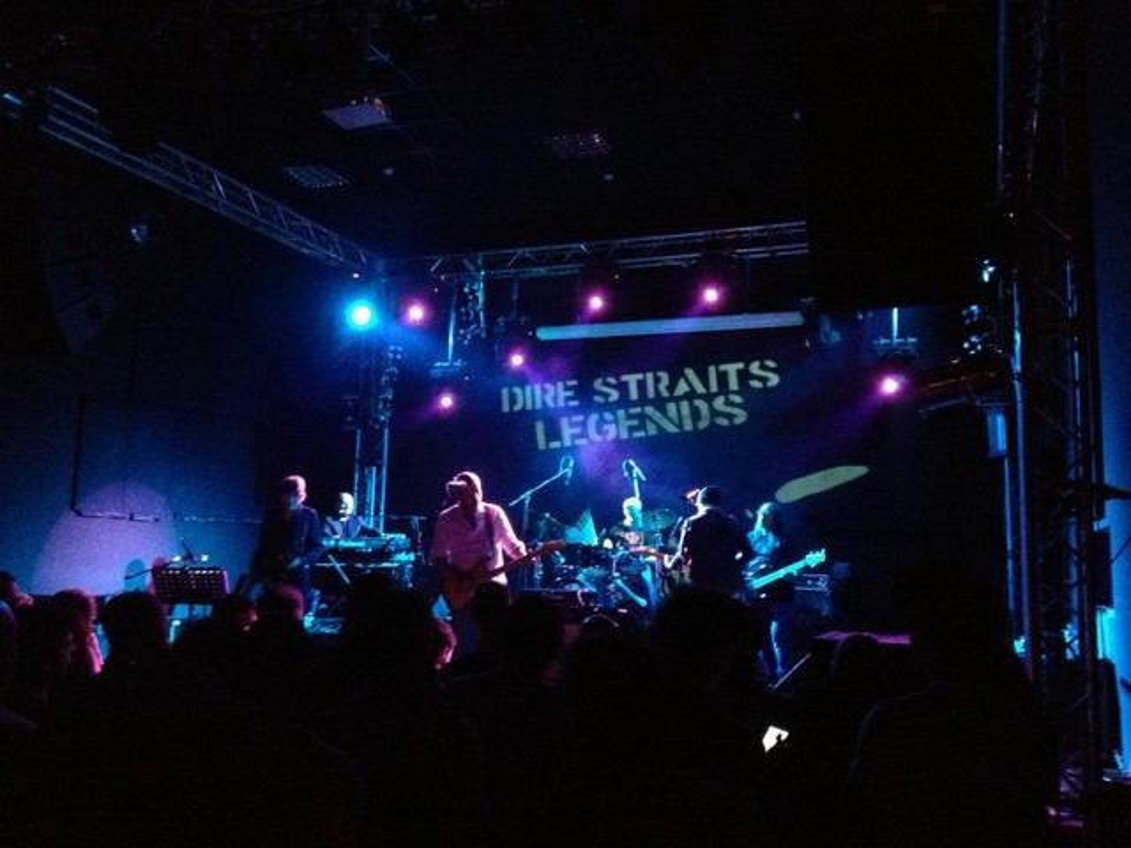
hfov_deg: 52.6
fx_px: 1144
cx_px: 566
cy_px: 424
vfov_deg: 40.7
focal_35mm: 35
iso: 800
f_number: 2.4
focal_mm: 4.28
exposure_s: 1/15
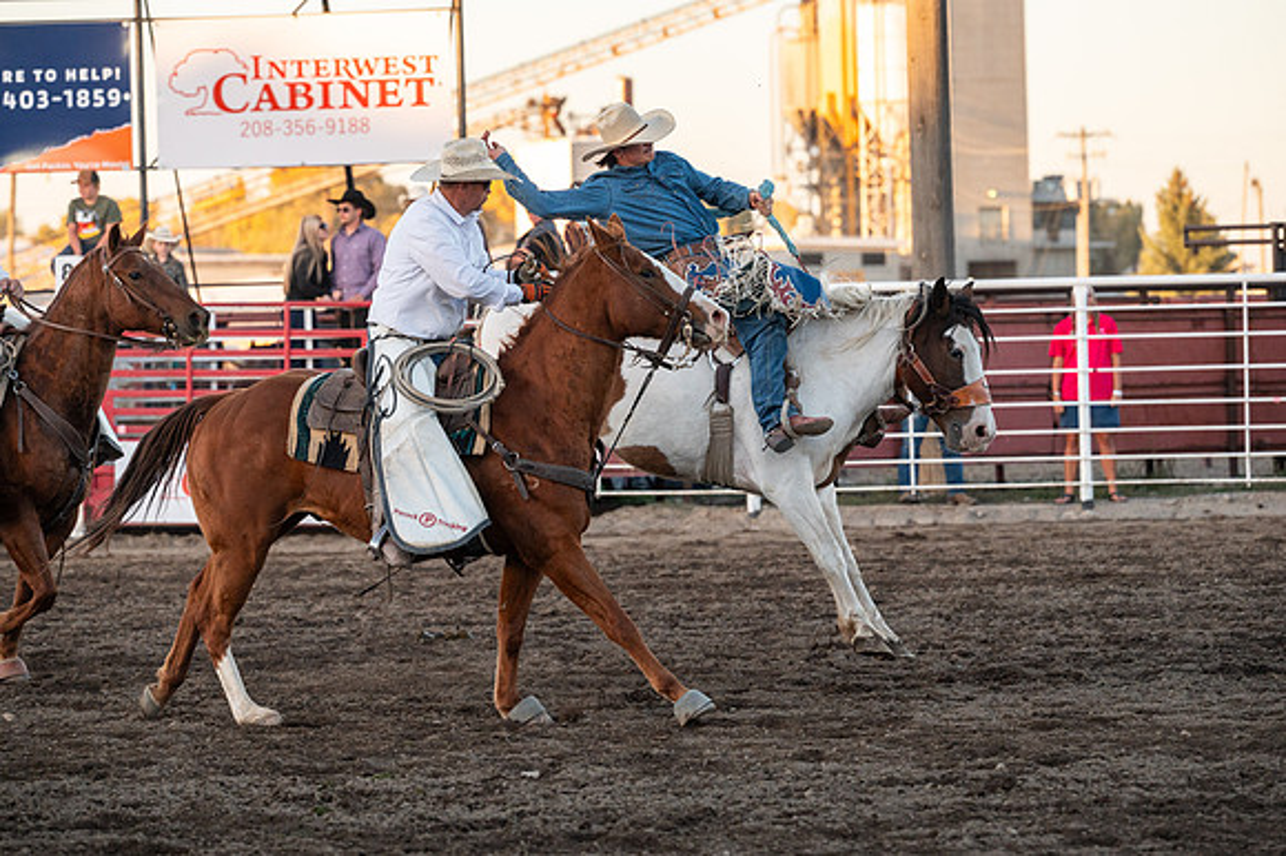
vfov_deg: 8.3
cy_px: 428
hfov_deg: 12.5
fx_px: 5891
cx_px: 643
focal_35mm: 165
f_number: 5
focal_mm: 165
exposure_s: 1/1250
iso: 1000
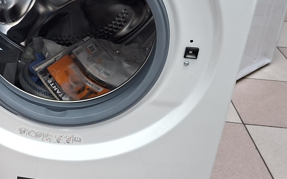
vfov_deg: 21.7
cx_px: -15
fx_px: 461
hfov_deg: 31.3
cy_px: 32
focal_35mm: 59
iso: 320
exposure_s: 1/60
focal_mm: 5.54
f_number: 1.8
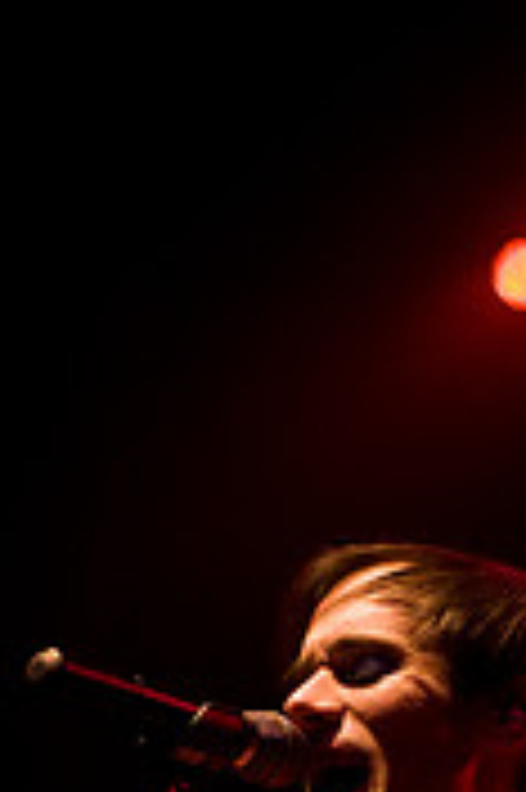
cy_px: 896
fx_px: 4370
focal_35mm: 199
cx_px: 632
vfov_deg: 10.2
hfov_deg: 6.8
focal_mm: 52
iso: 640
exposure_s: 1/250
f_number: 2.8
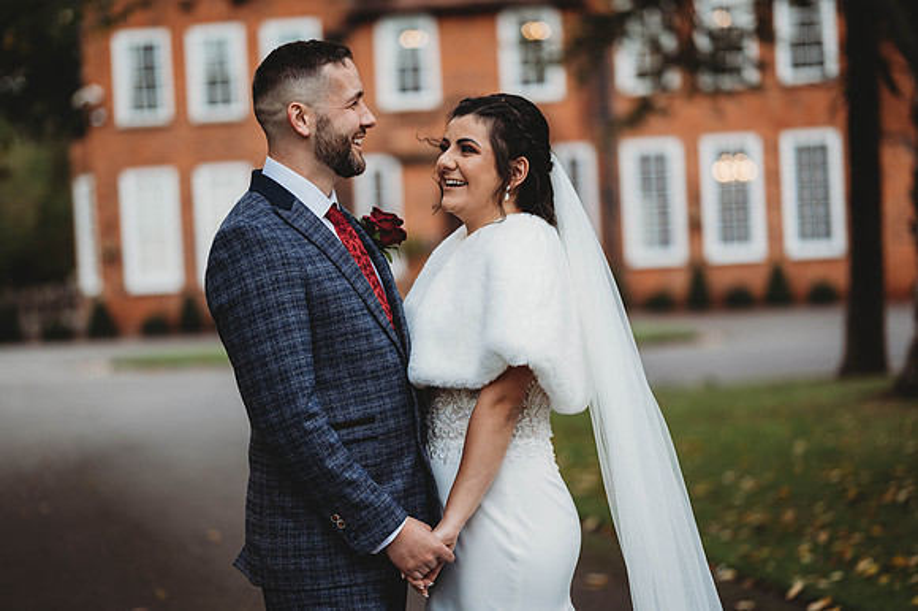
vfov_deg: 16.1
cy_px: 306
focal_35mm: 85
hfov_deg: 23.9
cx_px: 459
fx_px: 2166
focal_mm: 85
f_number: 1.8
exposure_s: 1/200
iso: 100
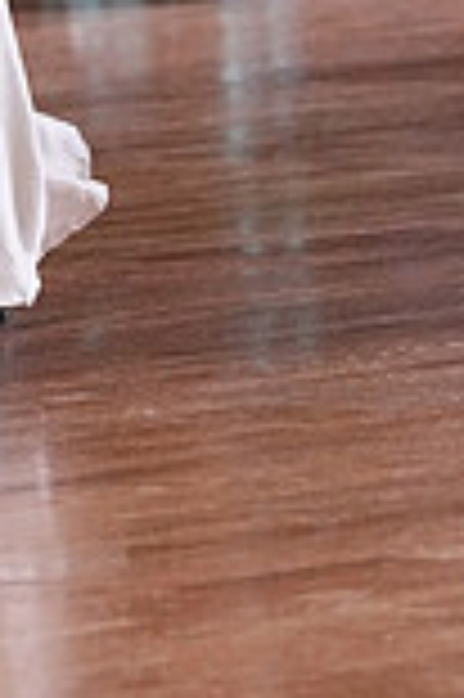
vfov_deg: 3.7
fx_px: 10598
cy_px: -581
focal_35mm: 547
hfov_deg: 2.5
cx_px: -291
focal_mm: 146
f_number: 5
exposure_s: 1/400
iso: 6400
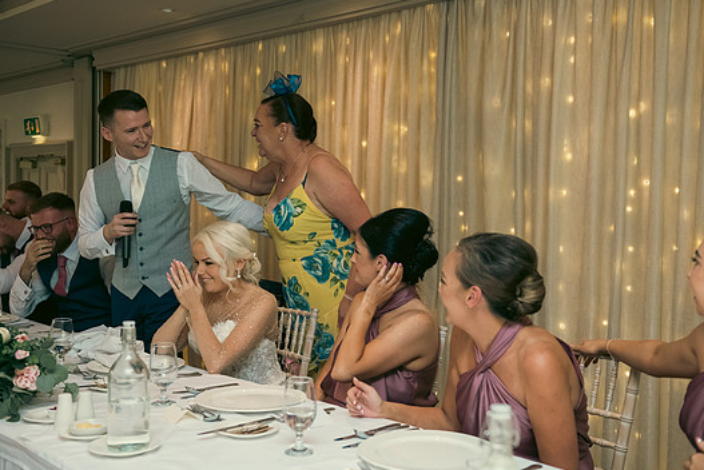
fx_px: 861
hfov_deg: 44.5
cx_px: 358
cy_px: 241
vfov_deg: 30.5
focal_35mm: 44
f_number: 3.5
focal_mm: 40
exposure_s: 1/160
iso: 800
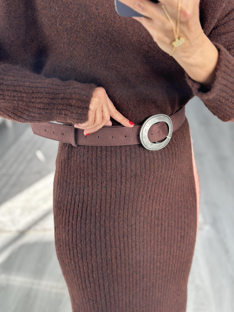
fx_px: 433
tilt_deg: -33.7
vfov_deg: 39.7
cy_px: 156
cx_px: 117
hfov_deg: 30.3
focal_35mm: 48
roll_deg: +3.2
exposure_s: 1/122
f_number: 1.78
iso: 125
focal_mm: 6.86
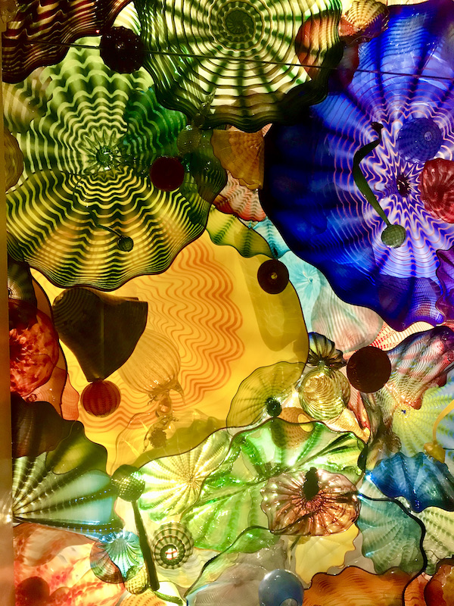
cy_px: 303
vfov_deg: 63.4
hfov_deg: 49.7
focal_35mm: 28
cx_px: 227
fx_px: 490
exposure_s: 1/12
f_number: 1.8
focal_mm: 3.99
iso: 100
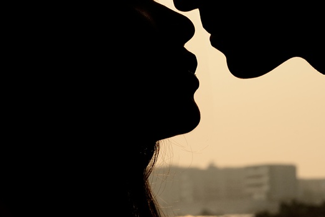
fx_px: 1453
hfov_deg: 12.8
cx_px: 178
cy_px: 0
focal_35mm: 161
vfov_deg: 8.5
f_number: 10
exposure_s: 1/640
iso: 250
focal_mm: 70
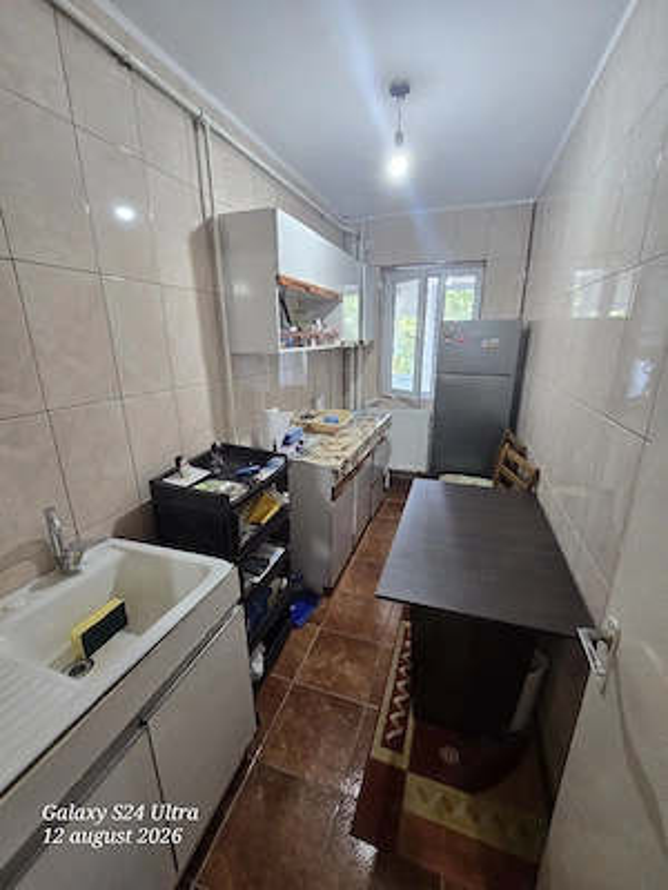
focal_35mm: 13
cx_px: 334
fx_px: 334
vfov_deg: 106.2
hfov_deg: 89.9
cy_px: 445
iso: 200
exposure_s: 1/50.3
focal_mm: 2.2
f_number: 2.2
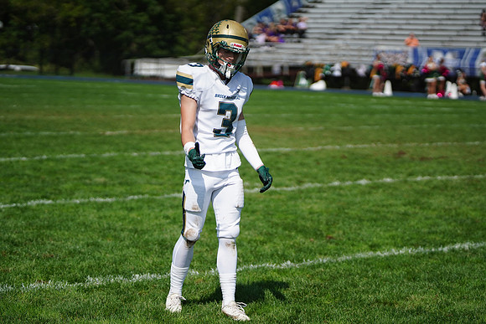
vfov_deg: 9.8
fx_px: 1890
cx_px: 243
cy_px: 162
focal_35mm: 140
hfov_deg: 14.7
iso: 400
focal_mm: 140
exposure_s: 1/8000
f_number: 2.8
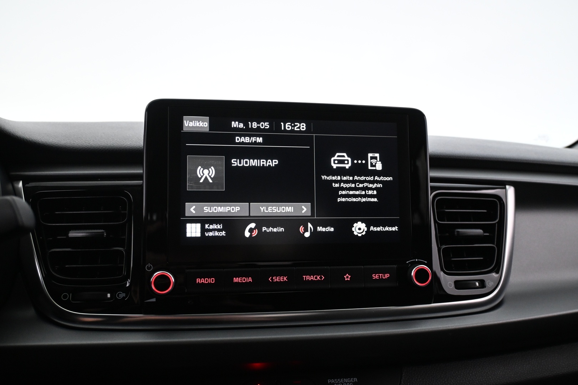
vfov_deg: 39.1
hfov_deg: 56.1
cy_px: 192
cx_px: 289
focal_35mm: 34
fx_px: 542
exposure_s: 1/30
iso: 1800
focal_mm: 22.5
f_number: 4
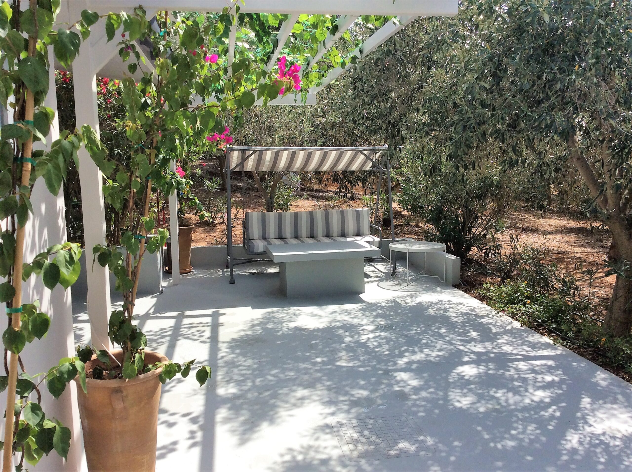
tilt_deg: -11.8
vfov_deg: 44.1
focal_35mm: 32
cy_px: 236
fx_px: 583
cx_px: 316
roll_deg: +1.4
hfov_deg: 56.9
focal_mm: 3.3
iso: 32
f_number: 2.4
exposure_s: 1/1003
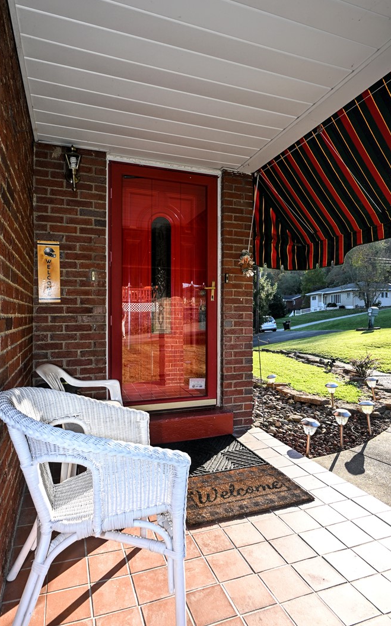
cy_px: 312
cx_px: 187
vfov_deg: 81.6
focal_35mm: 21
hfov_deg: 56.7
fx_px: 362
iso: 100
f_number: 5.6
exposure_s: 1/125
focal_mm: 13.5
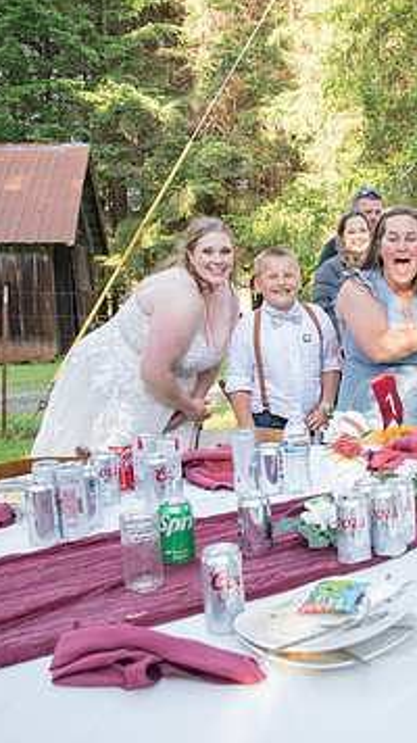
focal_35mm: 41
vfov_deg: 49.4
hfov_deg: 26.7
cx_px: 459
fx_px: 807
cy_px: 383
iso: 1250
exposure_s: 1/320
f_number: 4
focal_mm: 24
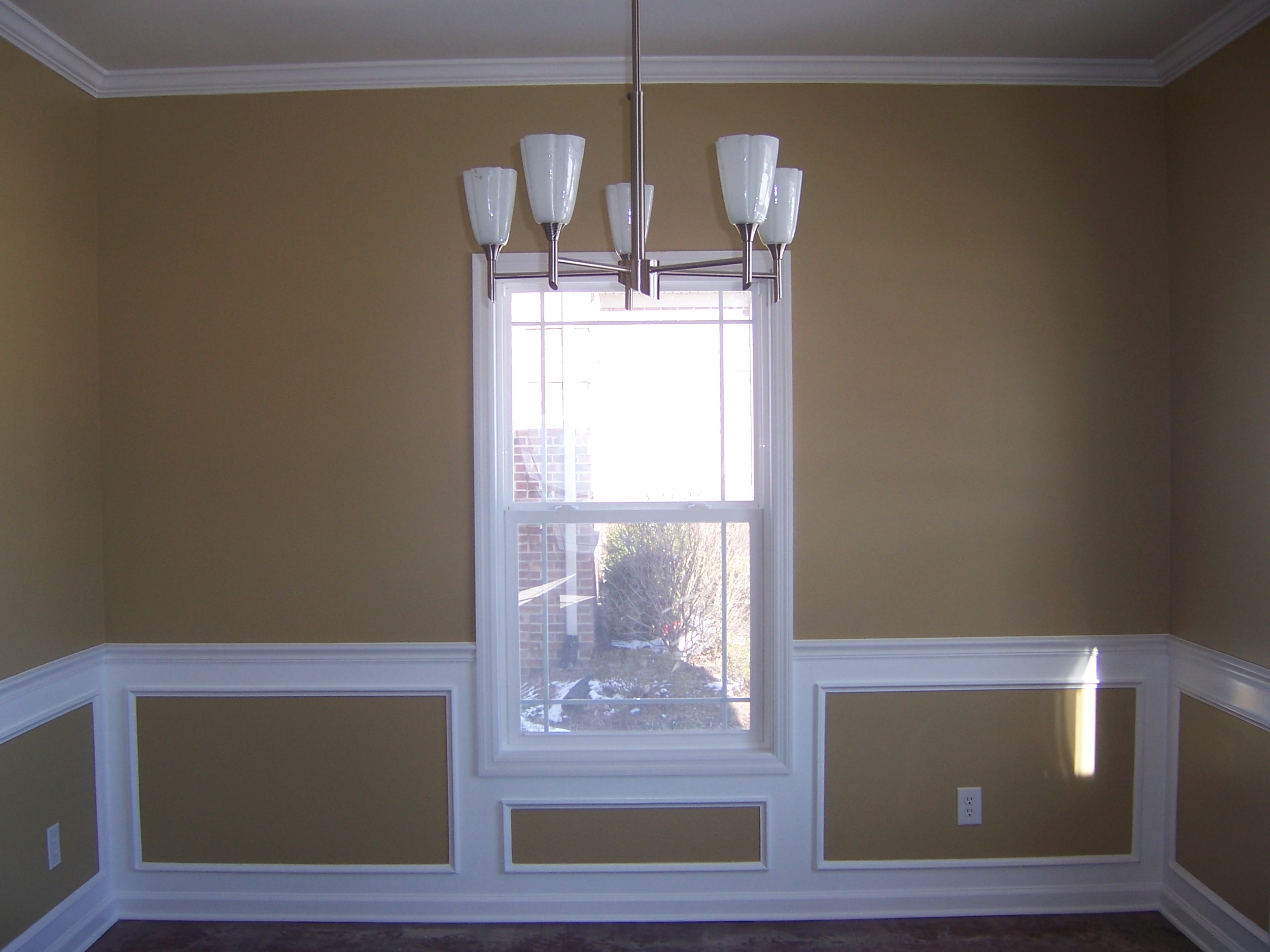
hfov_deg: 51.4
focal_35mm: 36
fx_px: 1321
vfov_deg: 39.7
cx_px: 635
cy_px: 476
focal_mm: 6.2
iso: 80
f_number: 2.8
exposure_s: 1/100
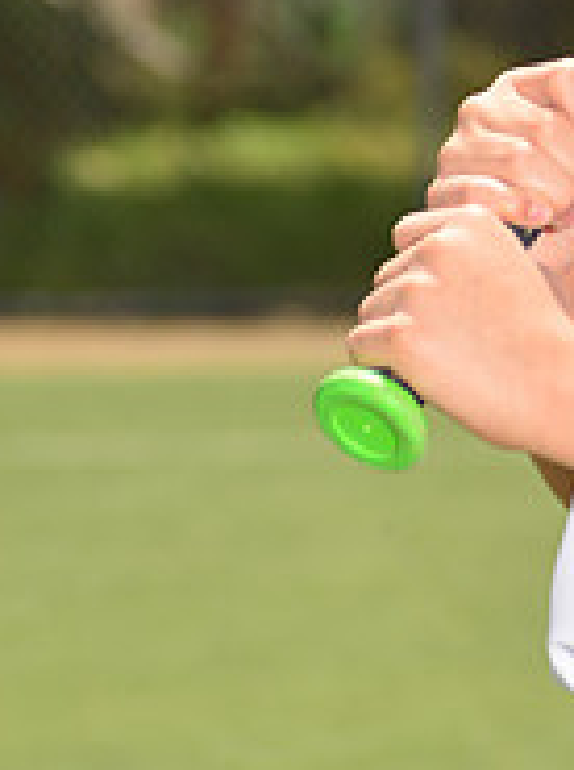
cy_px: -183
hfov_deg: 2.6
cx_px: 797
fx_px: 12402
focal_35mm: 559
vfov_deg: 3.5
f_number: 11
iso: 125
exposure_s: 1/200
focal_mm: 185
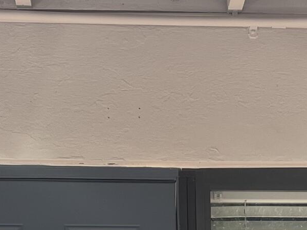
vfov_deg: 10.8
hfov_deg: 15.7
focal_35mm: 125
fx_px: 1109
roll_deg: +0.8
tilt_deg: -4.3
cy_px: 463
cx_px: 249
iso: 32
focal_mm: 5.1
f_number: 1.6
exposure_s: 1/1119
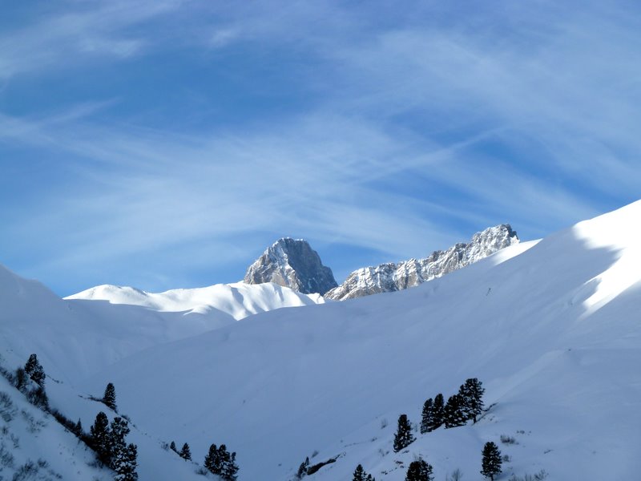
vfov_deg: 15.4
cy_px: 240
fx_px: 1778
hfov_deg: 20.4
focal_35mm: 96
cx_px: 320
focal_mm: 15.8
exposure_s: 1/500
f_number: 5
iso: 80
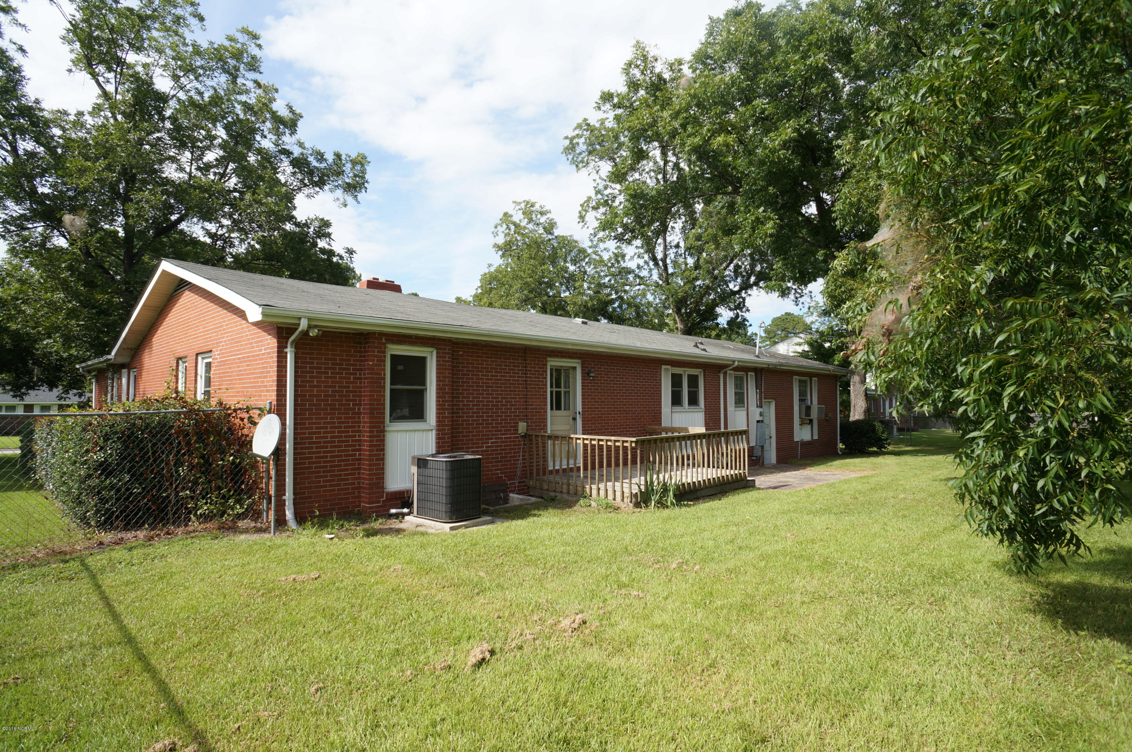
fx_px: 754
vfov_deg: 53.0
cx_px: 566
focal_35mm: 24
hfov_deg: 73.8
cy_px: 376
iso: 100
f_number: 10
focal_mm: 16
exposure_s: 1/80
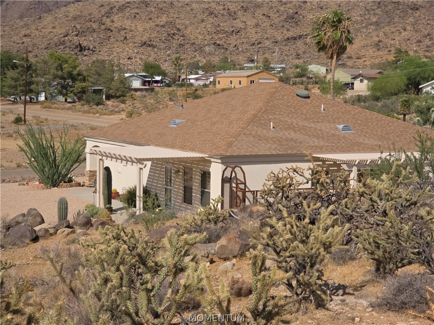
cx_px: 217
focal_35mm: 69
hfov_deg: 28.2
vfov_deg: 21.3
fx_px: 865
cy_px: 162
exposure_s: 1/5019
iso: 50
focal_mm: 7.9
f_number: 2.4
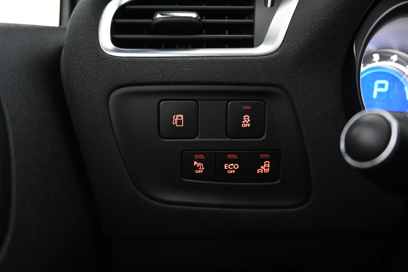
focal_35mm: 32
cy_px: 136
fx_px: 357
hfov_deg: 59.5
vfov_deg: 41.7
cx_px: 204
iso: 5600
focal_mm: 21
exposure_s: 1/30
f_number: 4
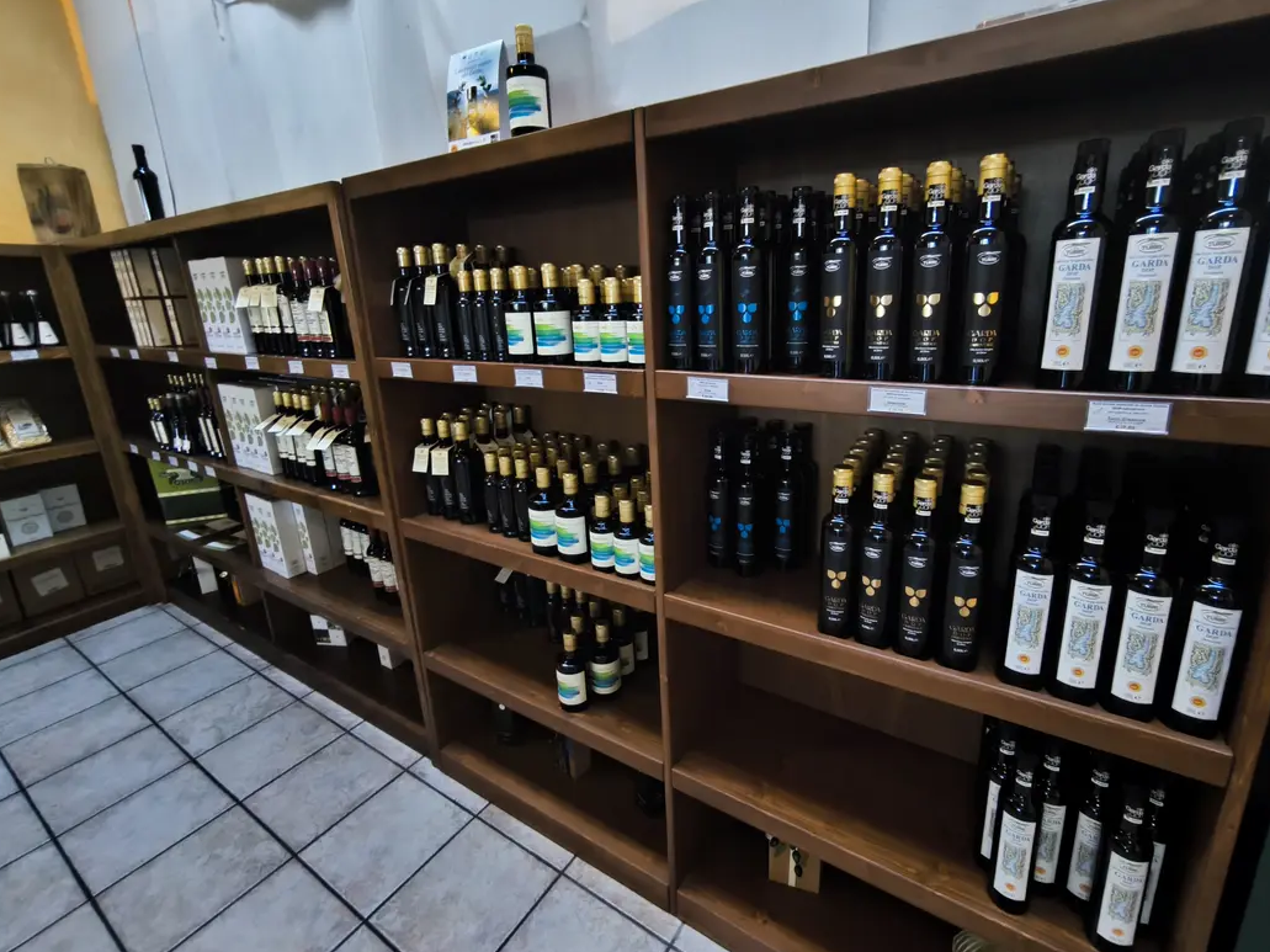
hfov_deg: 94.4
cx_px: 664
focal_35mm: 16
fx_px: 587
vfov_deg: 78.0
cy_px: 449
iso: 500
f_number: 2.2
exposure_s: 1/33.3
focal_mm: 1.91
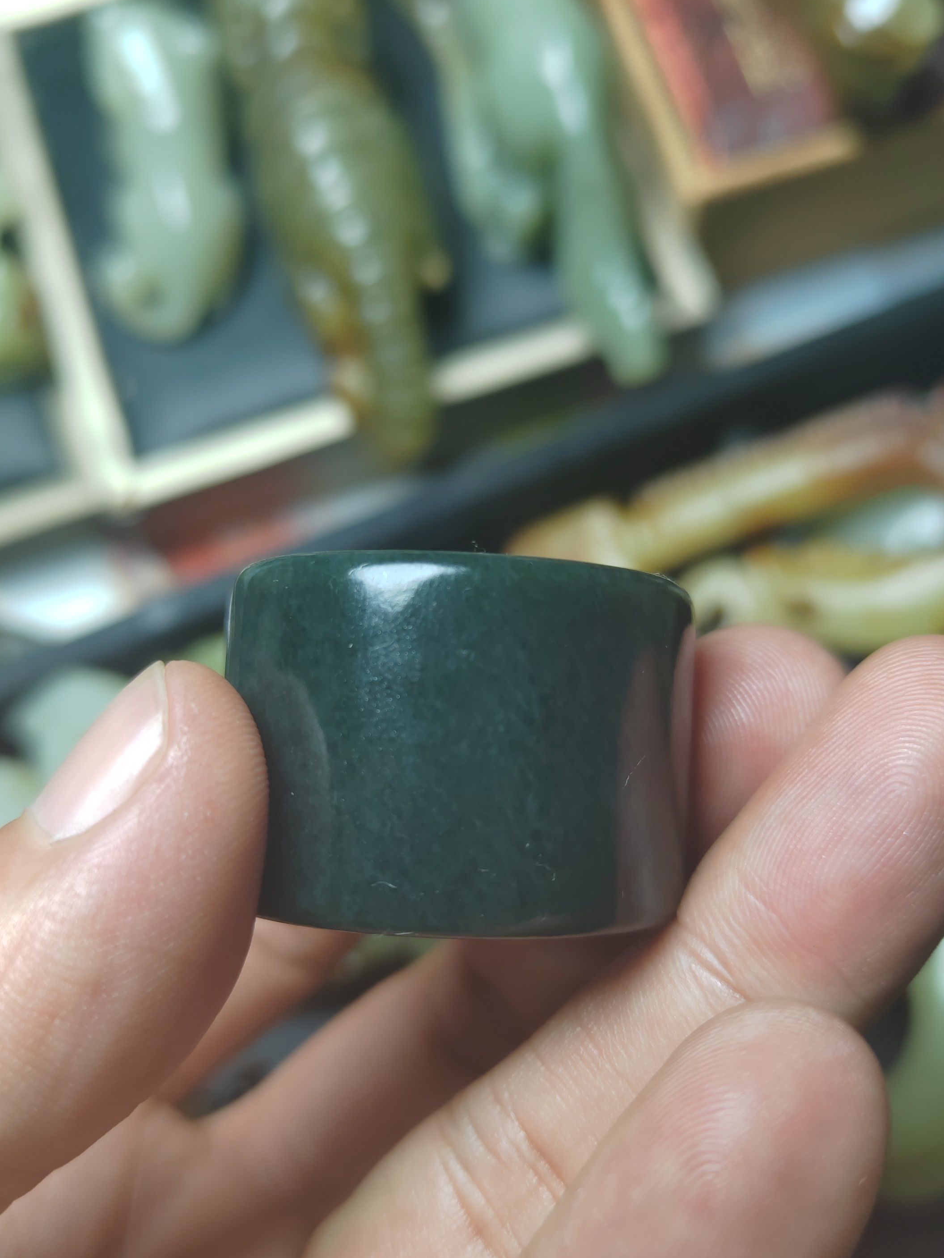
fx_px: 1272
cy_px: 666
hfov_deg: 40.7
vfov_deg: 52.6
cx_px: 440
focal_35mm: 35
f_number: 1.8
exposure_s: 1/100
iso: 160
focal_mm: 6.14
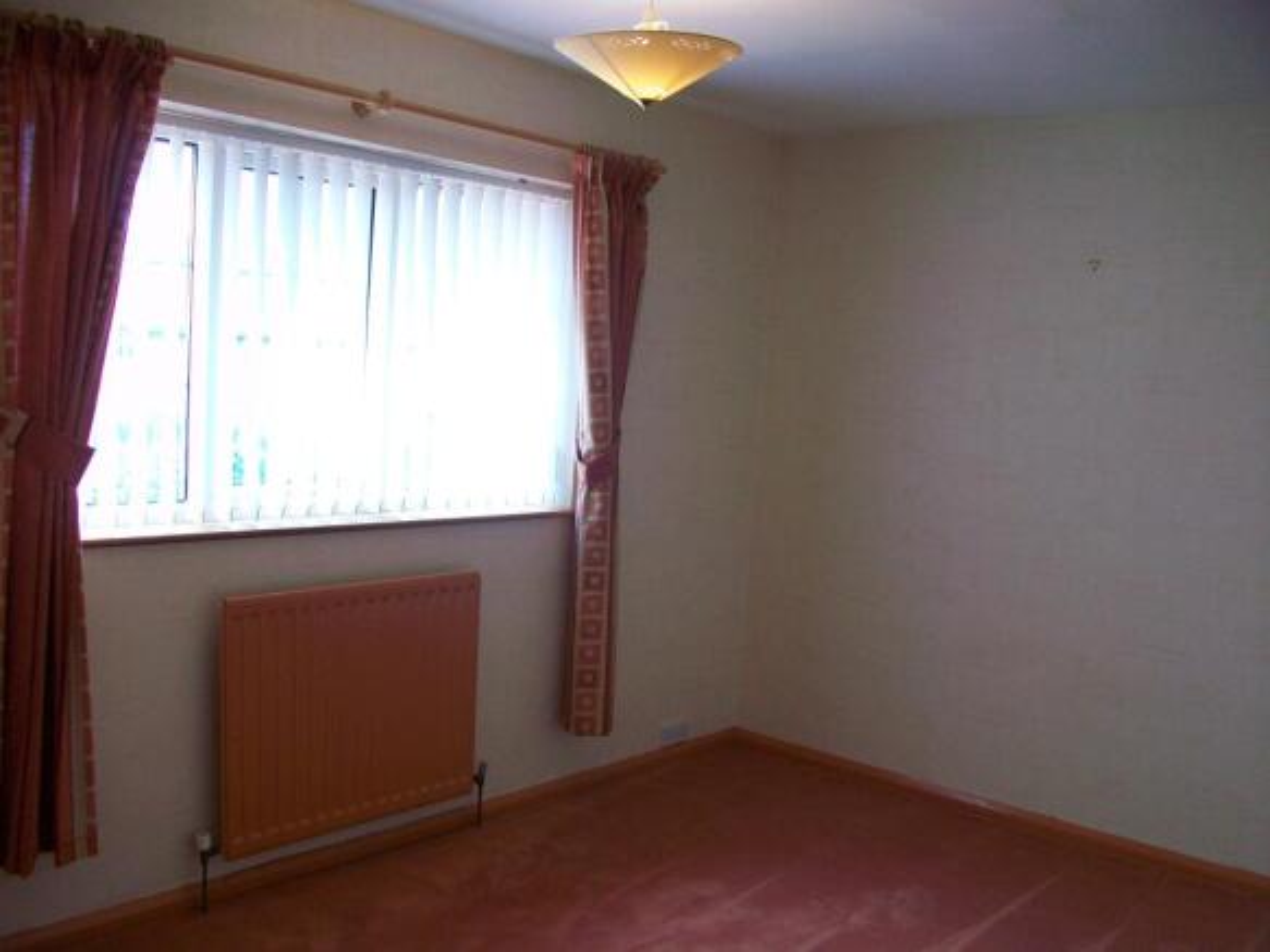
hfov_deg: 56.8
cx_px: 635
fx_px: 1174
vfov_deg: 44.1
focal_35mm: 32
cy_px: 476
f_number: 2.8
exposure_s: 1/60
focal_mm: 5.7
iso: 120
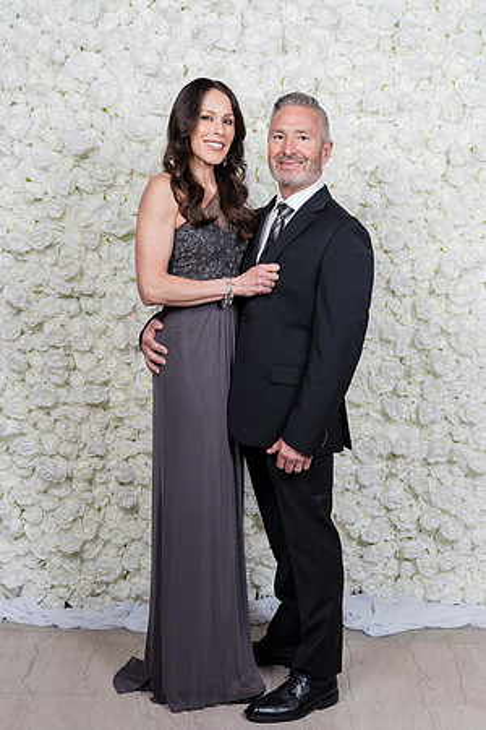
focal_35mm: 46
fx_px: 931
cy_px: 365
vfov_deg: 42.7
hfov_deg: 29.2
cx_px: 243
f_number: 5.6
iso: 500
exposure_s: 1/200
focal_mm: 46
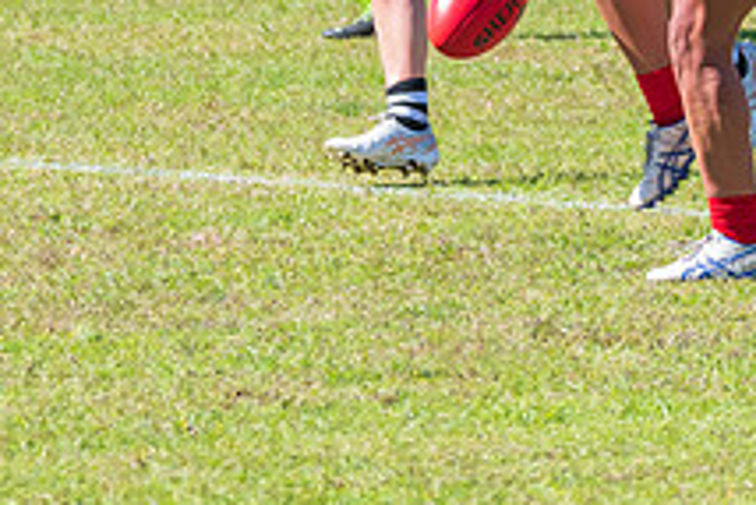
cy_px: -81
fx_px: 13196
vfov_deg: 2.2
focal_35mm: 628
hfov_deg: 3.3
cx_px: 567
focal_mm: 170
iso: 800
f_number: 6.3
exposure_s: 1/2000
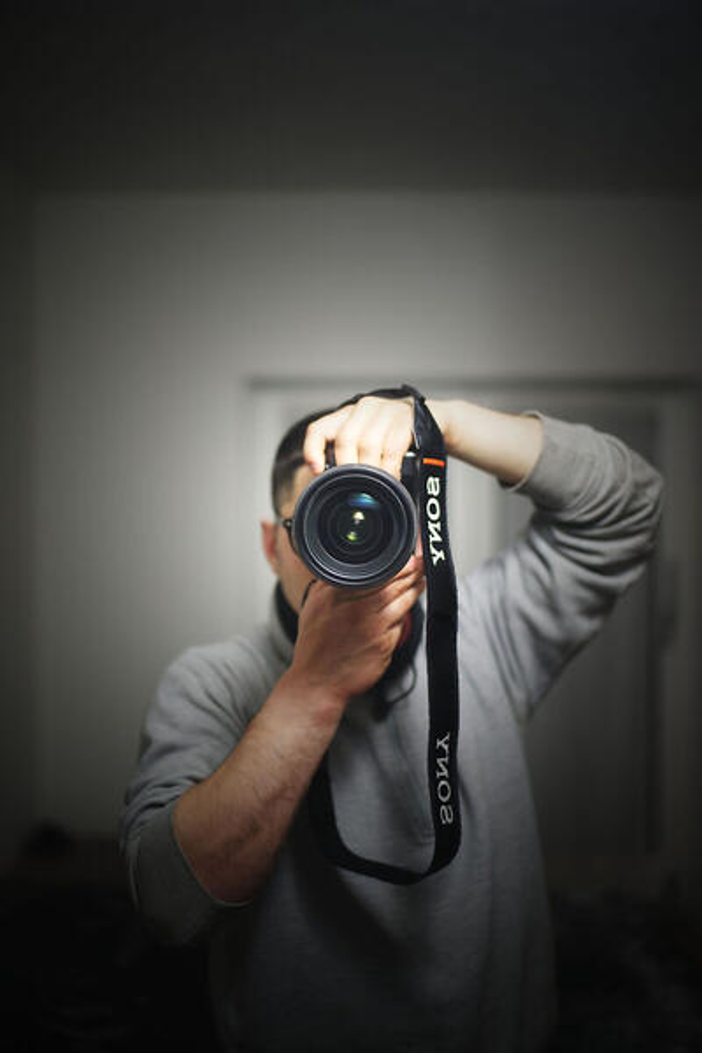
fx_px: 1024
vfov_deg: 54.4
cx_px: 351
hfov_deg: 37.9
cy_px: 526
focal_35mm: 35
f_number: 1.2
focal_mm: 35
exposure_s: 1/125
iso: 800
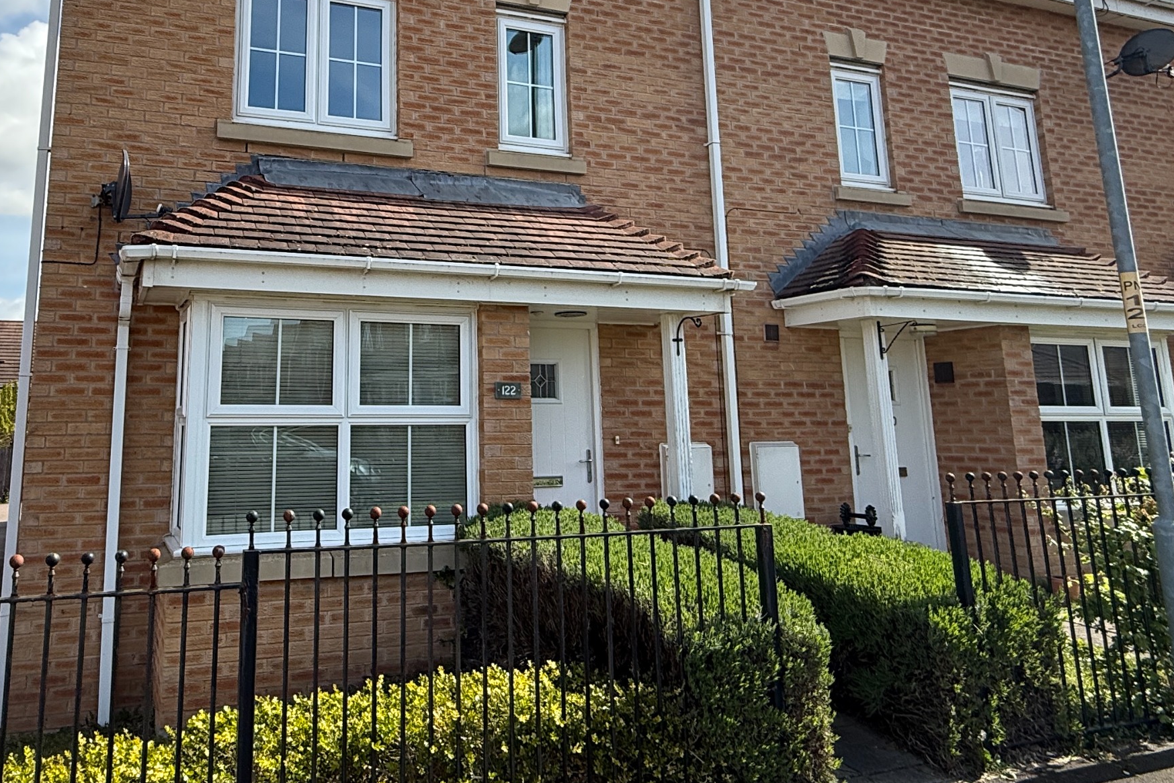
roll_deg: -2.3
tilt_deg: +12.7
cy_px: 246
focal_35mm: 28
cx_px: 433
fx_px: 913
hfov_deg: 64.4
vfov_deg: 45.5
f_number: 2.2
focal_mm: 2.22
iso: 64
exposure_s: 1/1033
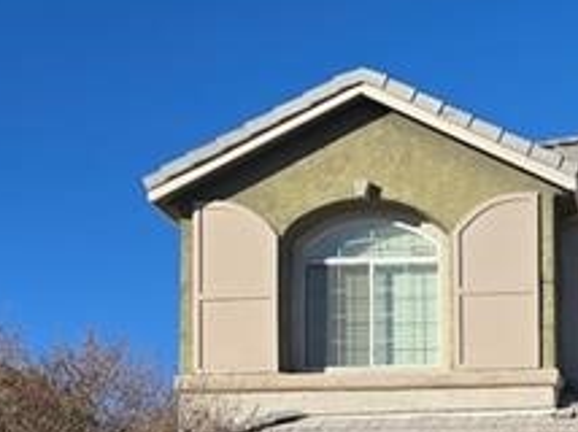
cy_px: 483
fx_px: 1434
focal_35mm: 86
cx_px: 562
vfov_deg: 16.6
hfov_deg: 22.0
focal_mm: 6.3
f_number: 1.7
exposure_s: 1/814
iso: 12
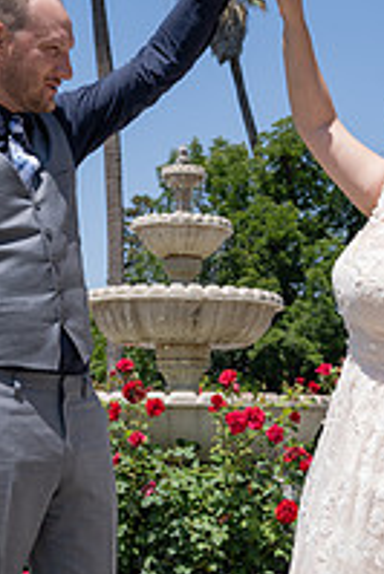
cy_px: 392
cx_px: 240
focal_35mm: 88
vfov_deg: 23.0
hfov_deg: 15.5
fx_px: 1405
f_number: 5.6
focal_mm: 39
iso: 100
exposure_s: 1/320
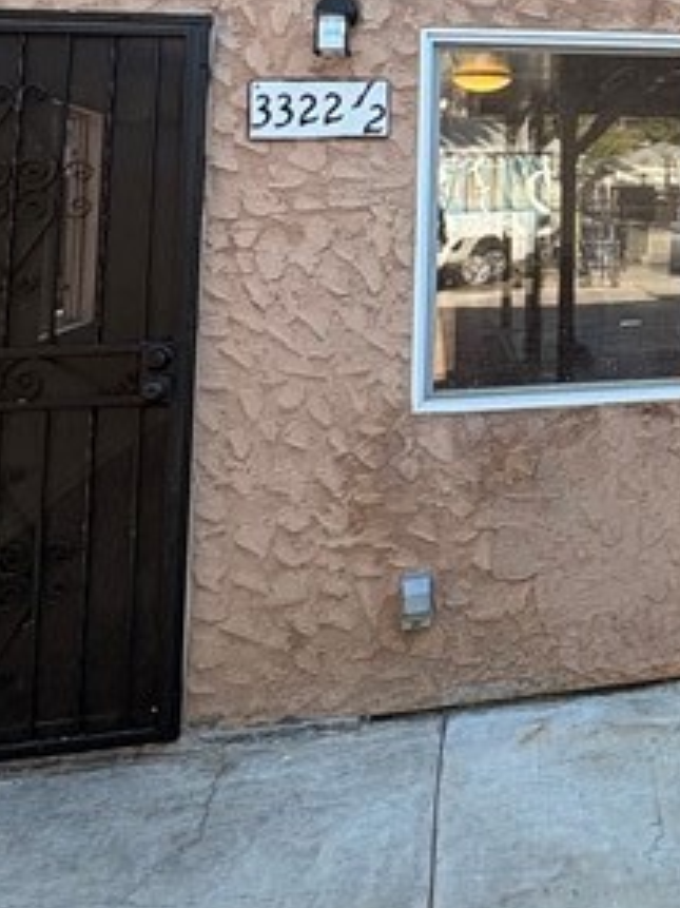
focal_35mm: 50
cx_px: 870
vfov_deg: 35.5
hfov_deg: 25.3
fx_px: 1311
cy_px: 57
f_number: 2.2
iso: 40
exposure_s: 1/230
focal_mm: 2.22
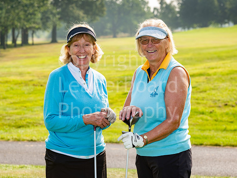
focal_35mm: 143
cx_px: 111
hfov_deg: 13.8
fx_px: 977
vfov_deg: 10.4
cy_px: 82
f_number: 8
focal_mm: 122
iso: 100
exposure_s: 1/200
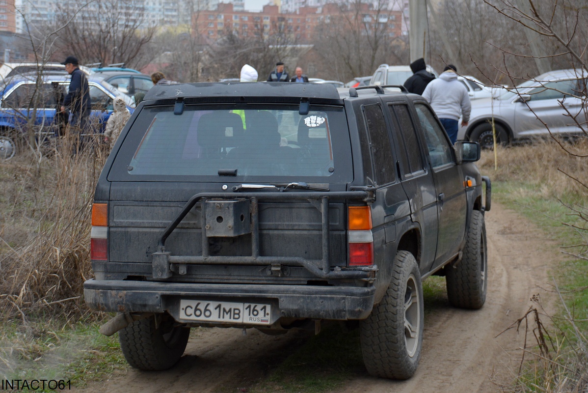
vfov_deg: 17.5
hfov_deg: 26.0
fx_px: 1275
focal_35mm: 78
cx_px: 294
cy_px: 196
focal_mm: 52
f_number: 4.8
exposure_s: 1/1000
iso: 640
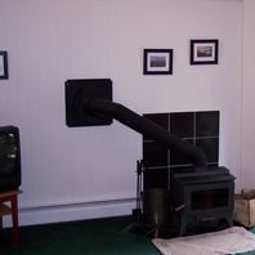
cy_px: 131
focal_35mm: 64
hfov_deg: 26.7
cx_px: 176
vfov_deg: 26.9
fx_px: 533
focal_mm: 8
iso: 140
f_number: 2.8
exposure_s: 1/60
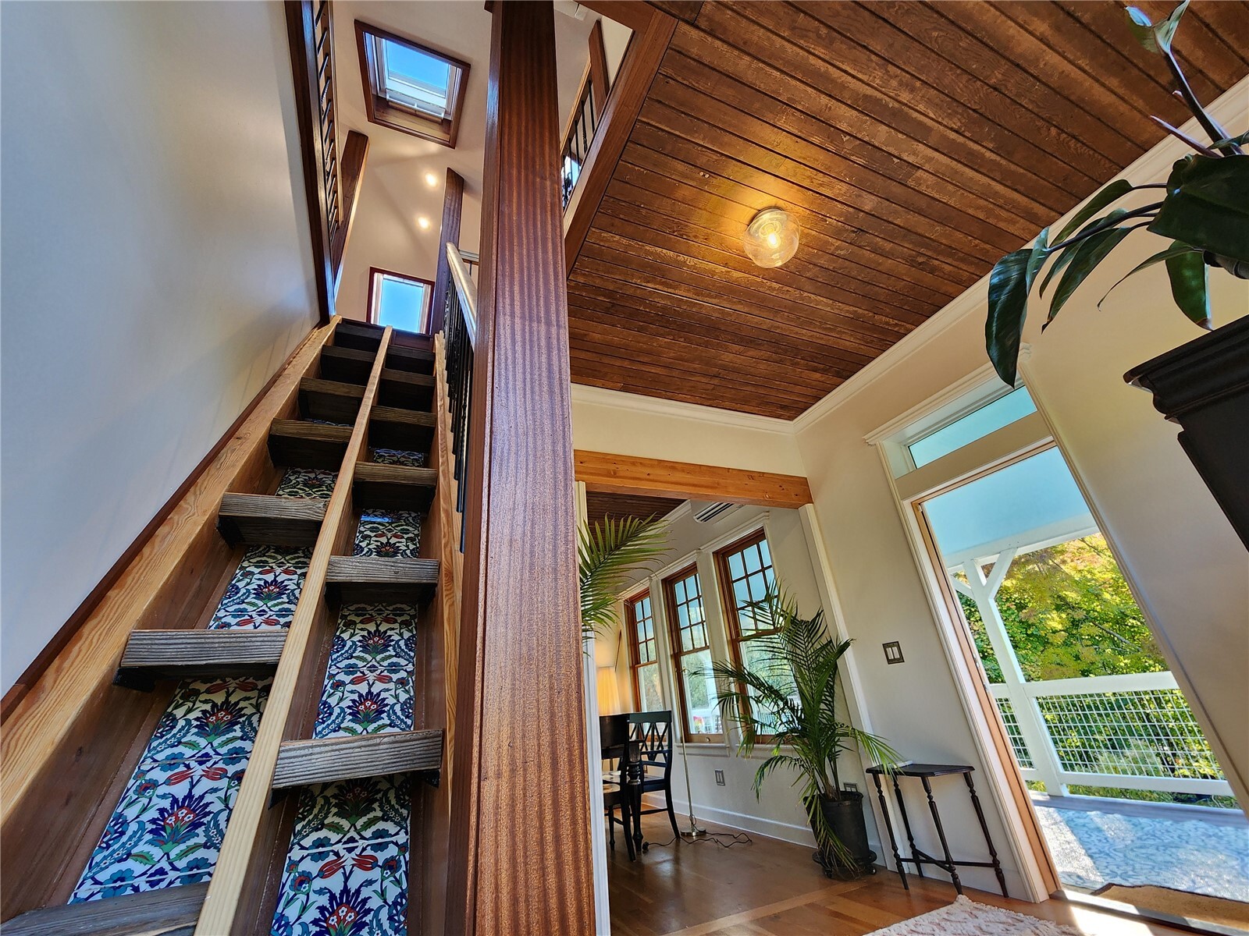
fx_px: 469
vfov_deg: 89.9
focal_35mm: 13
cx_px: 624
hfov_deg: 106.2
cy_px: 468
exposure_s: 1/60
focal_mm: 2.2
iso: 200
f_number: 2.2
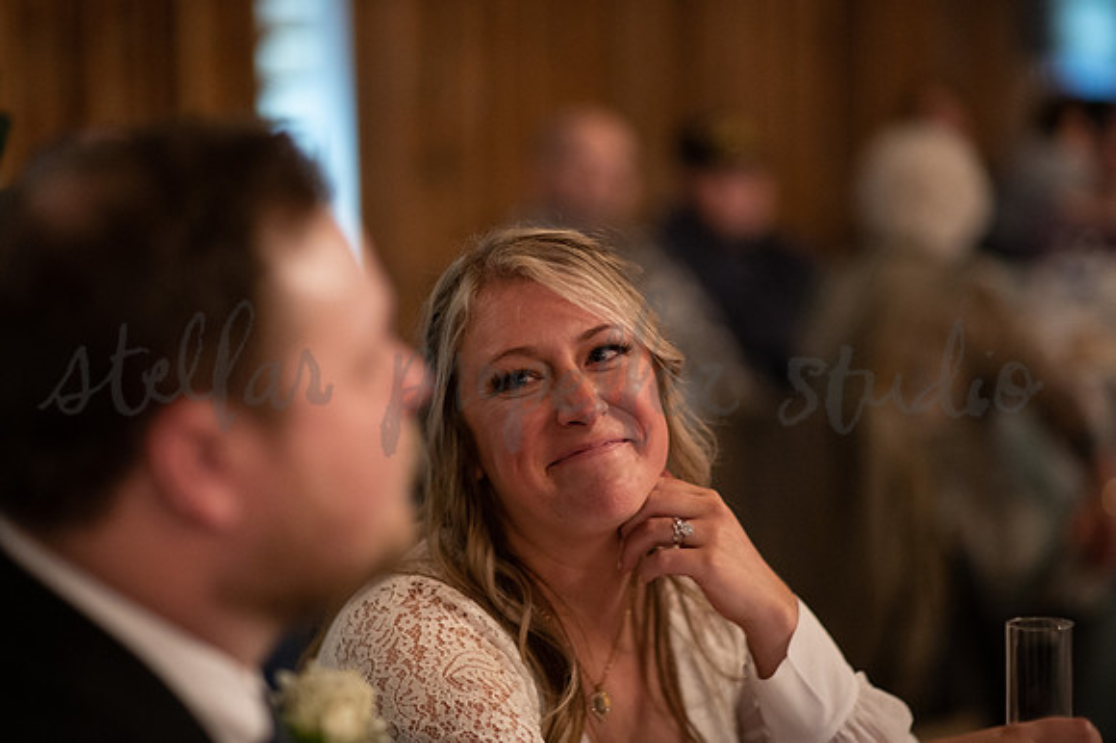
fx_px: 2702
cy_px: 372
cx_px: 558
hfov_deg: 23.3
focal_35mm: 87
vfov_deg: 15.7
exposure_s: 1/200
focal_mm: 85
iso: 2500
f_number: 1.4
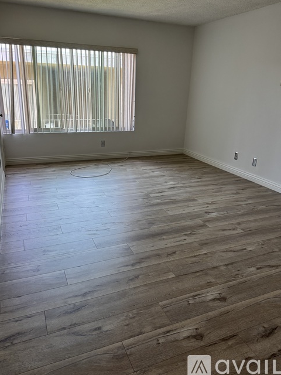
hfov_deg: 54.9
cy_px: 183
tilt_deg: -17.9
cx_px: 136
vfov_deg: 69.4
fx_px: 271
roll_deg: -0.4
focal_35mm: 25
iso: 200
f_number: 1.78
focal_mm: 6.76
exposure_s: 1/120
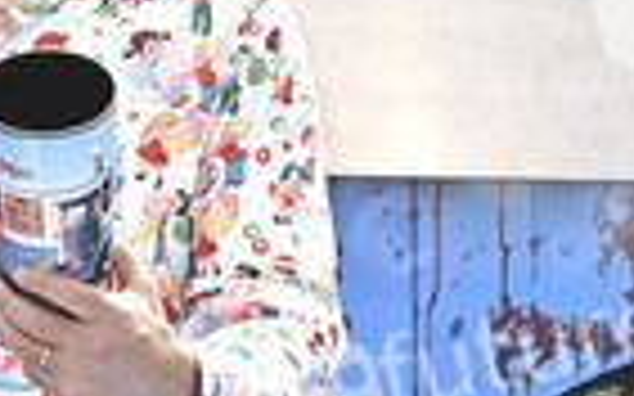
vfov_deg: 5.4
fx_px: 4180
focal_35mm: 242
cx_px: 45
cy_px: 184
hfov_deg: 8.6
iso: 640
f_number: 10
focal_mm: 84
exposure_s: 1/320
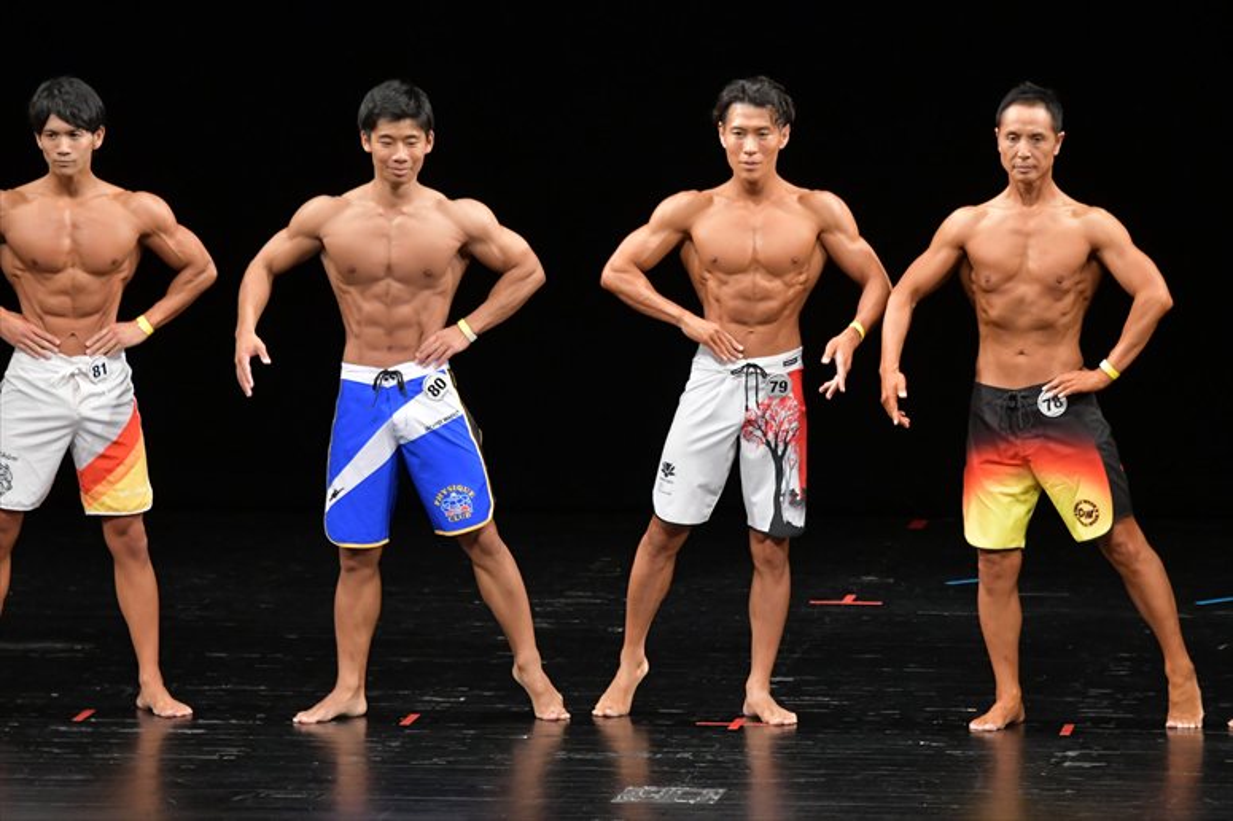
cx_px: 616
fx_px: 8730
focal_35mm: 255
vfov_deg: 5.4
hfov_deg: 8.1
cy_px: 410
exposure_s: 1/400
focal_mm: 170
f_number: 5.6
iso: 3200
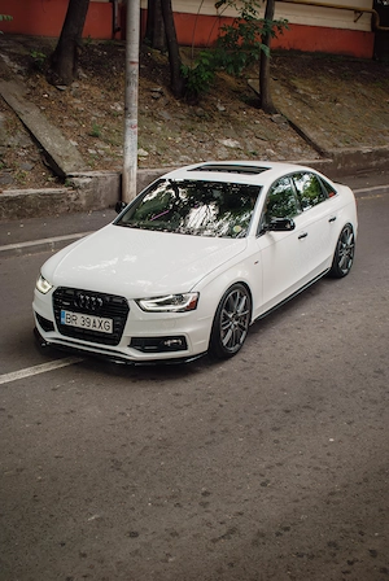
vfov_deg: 46.3
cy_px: 290
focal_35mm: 42
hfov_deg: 32.0
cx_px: 194
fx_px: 679
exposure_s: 1/50
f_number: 5
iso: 250
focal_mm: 28
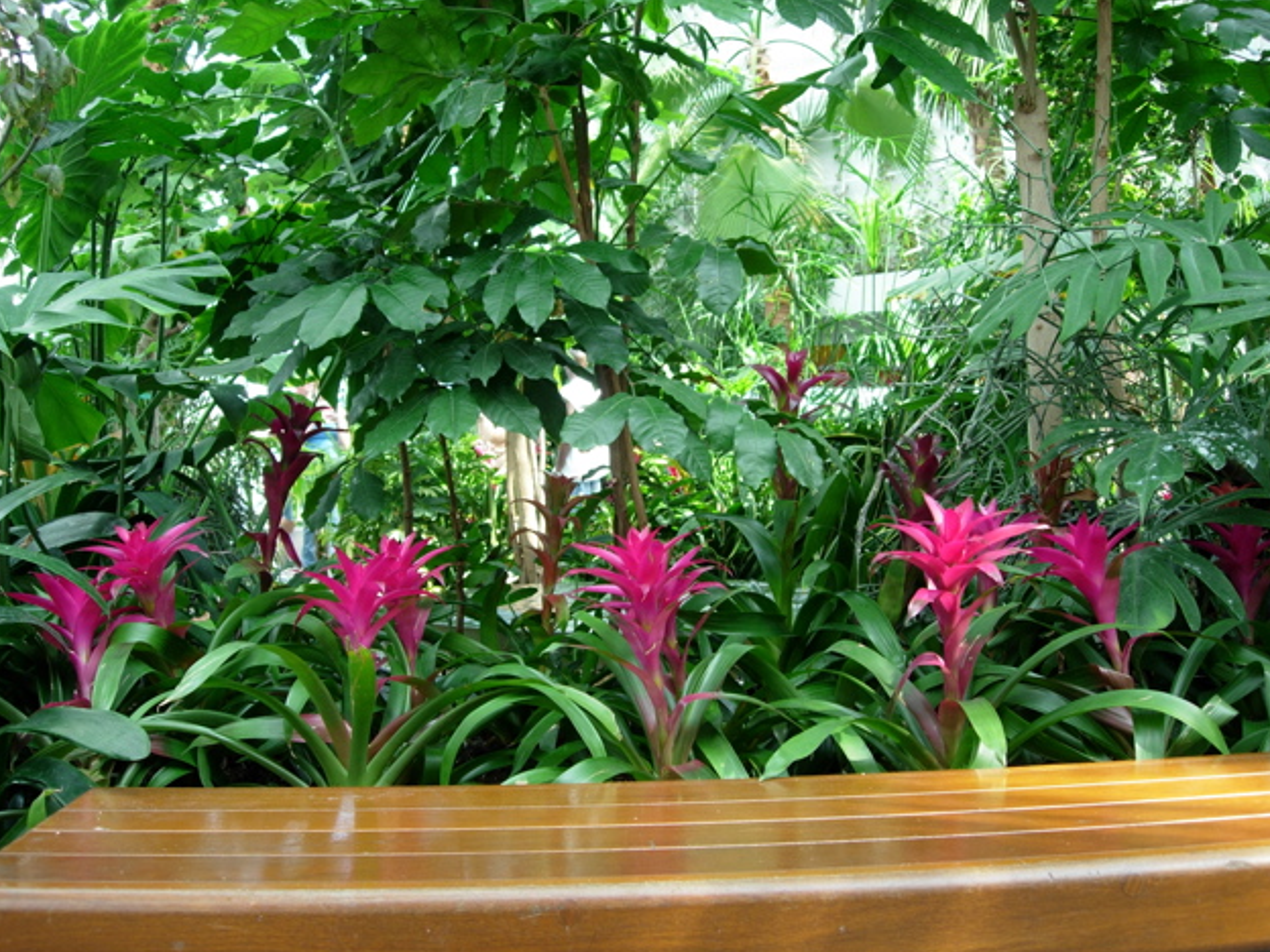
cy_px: 470
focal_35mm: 39
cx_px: 639
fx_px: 1431
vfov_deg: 36.8
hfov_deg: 47.9
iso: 64
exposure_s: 1/41.4
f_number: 2.8
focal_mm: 7.8
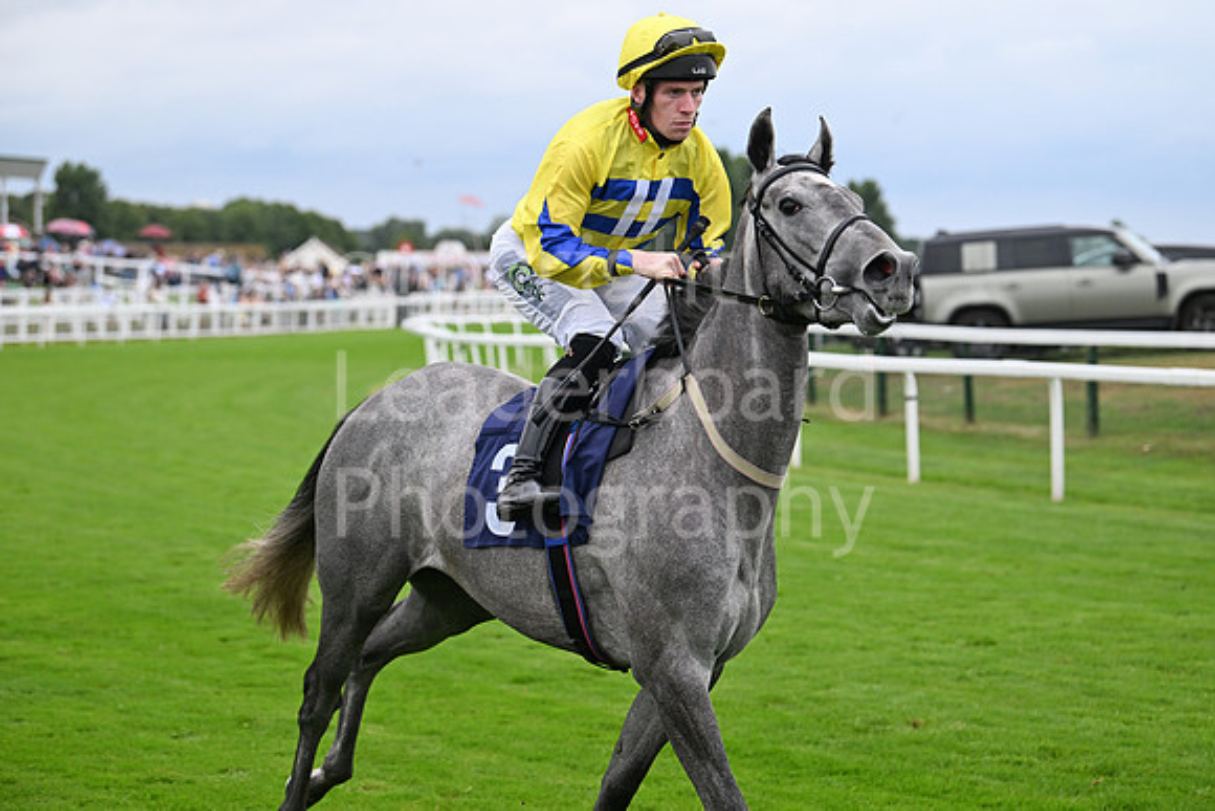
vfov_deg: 14.4
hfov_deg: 21.5
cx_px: 608
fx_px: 3207
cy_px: 406
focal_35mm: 95
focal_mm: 95
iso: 1000
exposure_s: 1/4000
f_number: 4
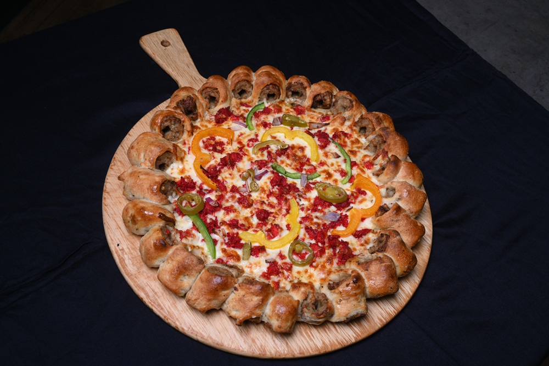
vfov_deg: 37.8
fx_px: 534
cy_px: 183
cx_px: 274
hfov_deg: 54.5
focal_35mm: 35
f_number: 14
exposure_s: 1/100
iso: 100
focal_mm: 35
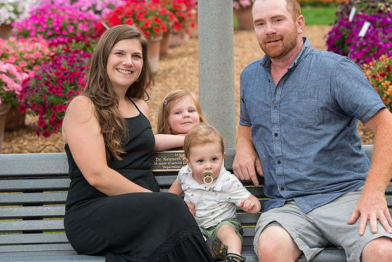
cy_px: 131
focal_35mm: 120
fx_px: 1307
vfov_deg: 11.4
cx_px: 196
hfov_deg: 17.1
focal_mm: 120
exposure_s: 1/250
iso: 400
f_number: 6.3
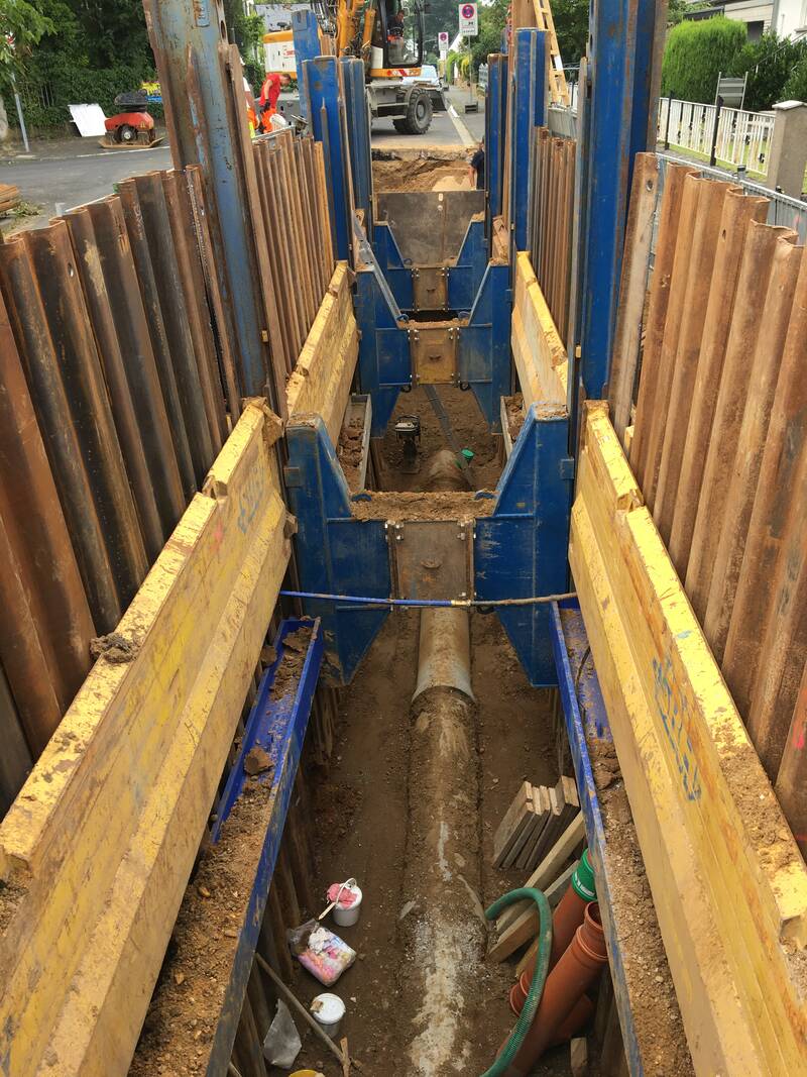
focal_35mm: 29
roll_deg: +1.4
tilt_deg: -27.9
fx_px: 902
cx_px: 404
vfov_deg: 61.7
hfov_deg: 48.2
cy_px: 538
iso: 25
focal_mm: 4.15
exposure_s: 1/295
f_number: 2.2
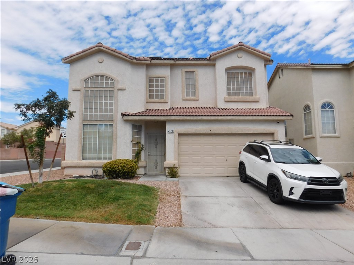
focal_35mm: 23
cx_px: 177
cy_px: 132
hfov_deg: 73.9
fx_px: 235
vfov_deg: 58.9
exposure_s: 1/500
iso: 125
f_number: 6
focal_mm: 4
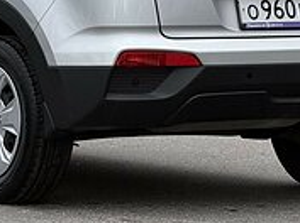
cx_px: 32
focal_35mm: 372
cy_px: -7
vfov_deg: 4.0
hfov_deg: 5.3
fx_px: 3217
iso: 50
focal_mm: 15.66
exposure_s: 1/358
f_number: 2.8
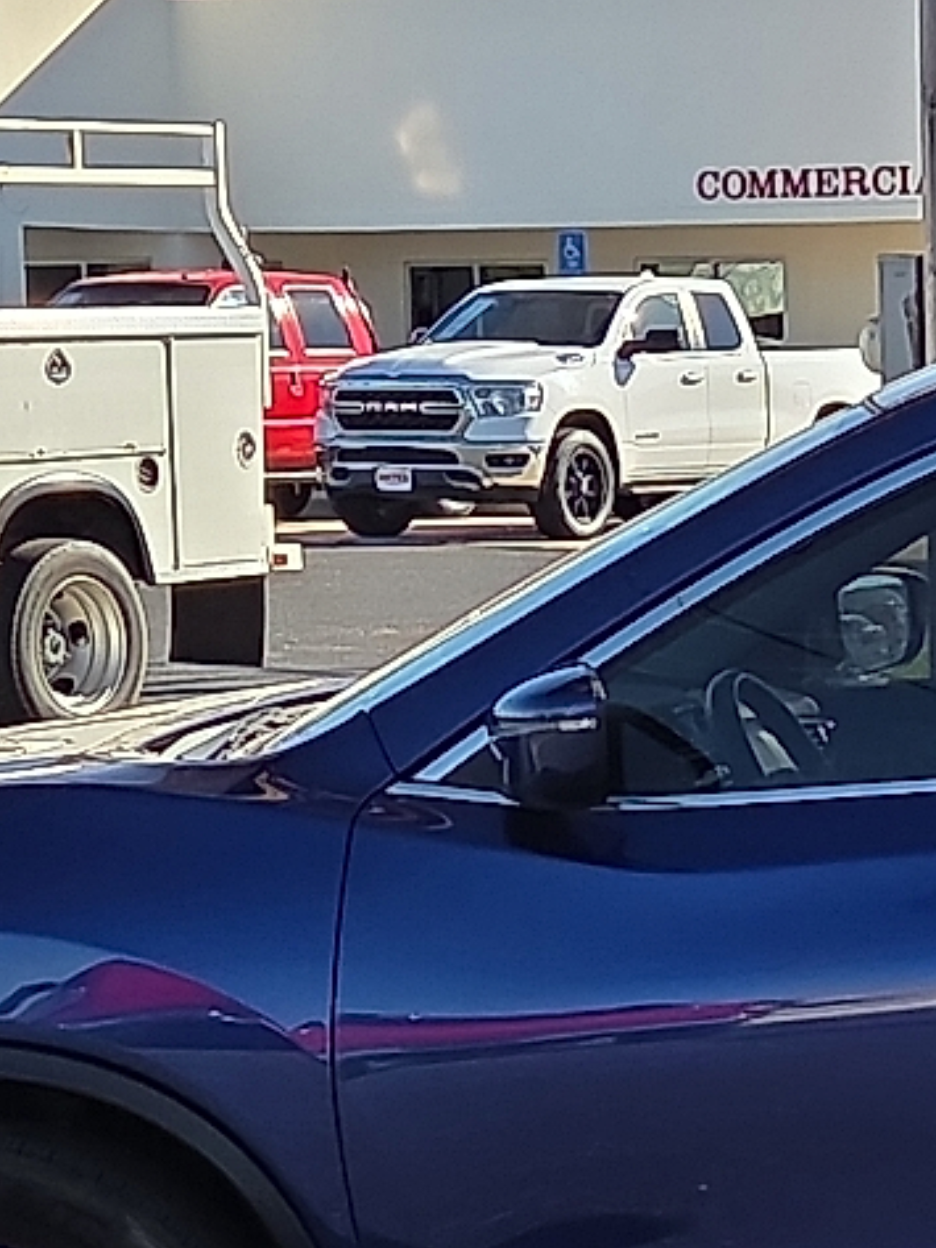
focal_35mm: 132
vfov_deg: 14.8
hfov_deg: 11.0
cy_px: 1106
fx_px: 4757
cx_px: 1226
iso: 25
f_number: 1.8
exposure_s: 1/1429
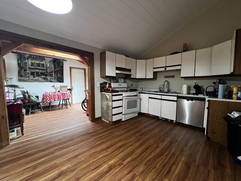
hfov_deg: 106.2
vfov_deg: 89.9
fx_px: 91
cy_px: 90
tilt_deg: -4.5
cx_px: 120
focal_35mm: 13
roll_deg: -0.4
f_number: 1.8
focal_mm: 1.57
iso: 640
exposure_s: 1/60
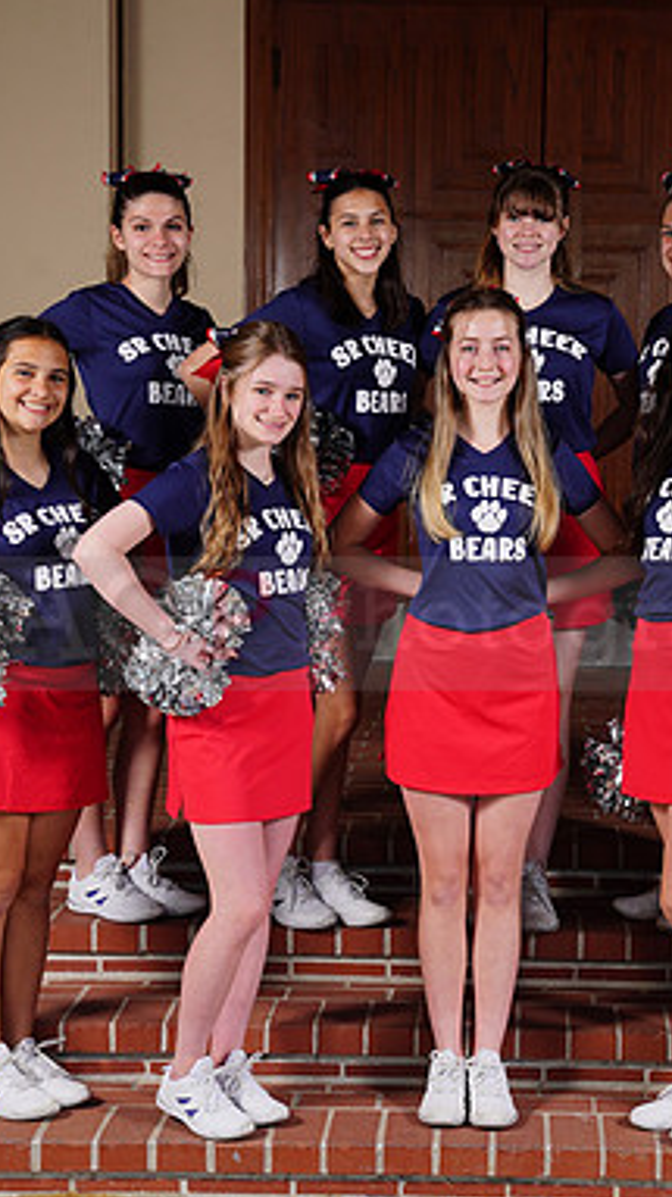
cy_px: 598
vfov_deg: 26.2
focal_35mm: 81
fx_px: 2570
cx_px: 513
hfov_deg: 14.8
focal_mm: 51
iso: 200
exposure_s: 1/200
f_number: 6.3
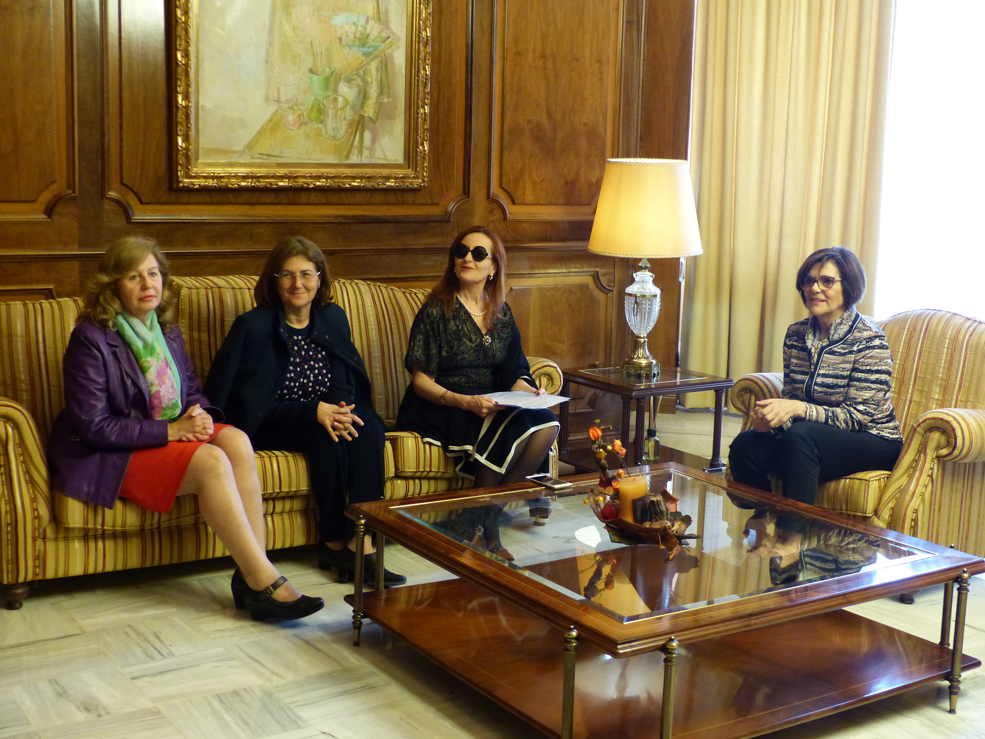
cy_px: 370
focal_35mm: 45
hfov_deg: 42.1
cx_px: 492
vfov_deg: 32.2
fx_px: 1280
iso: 400
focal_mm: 8.1
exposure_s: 1/20
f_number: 2.8
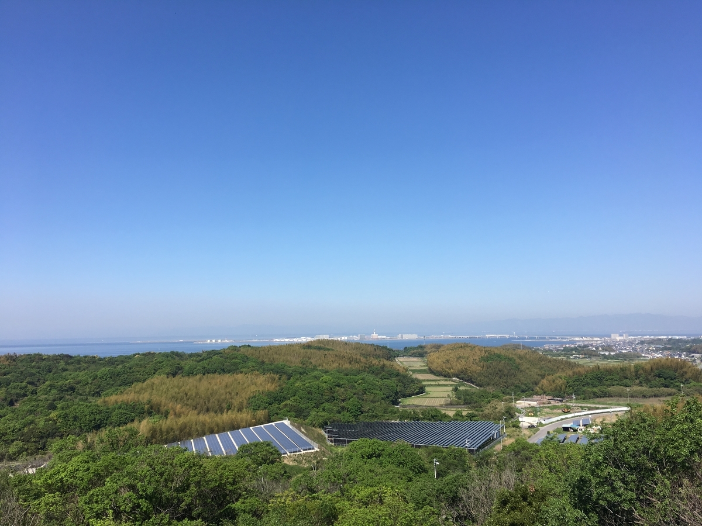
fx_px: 588
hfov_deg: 61.7
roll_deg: +0.3
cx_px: 351
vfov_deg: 48.2
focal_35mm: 29
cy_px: 263
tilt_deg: +8.2
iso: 25
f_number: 2.2
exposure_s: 1/1637
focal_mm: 4.15
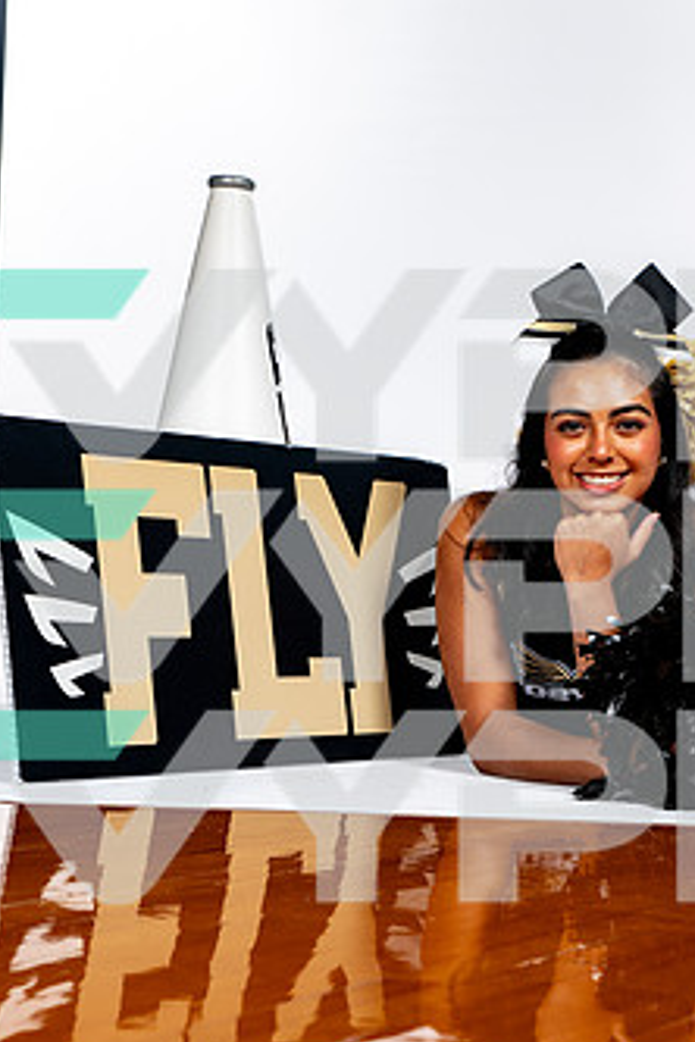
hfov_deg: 16.8
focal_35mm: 81
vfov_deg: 25.0
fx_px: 2345
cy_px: 588
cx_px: 429
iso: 250
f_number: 7.1
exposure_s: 1/320
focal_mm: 60
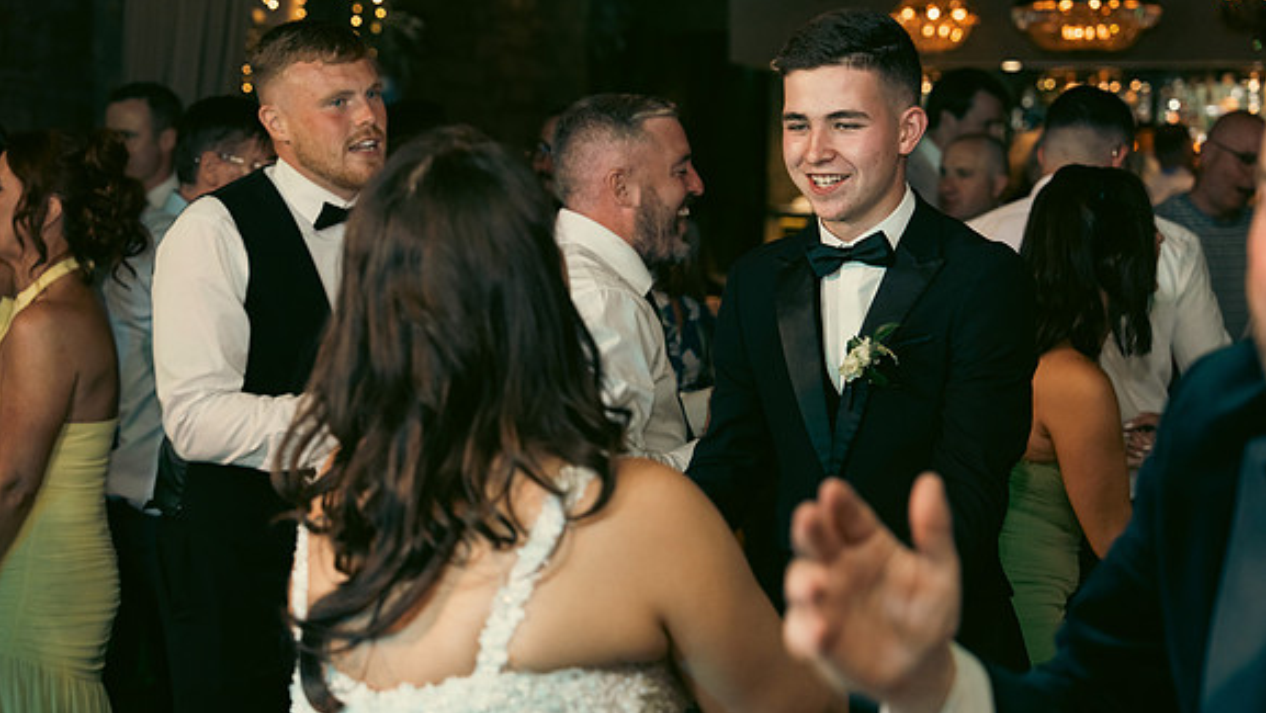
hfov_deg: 34.9
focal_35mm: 60
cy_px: 365
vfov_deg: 20.1
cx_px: 634
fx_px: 2015
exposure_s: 1/160
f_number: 3.5
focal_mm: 57
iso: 2500
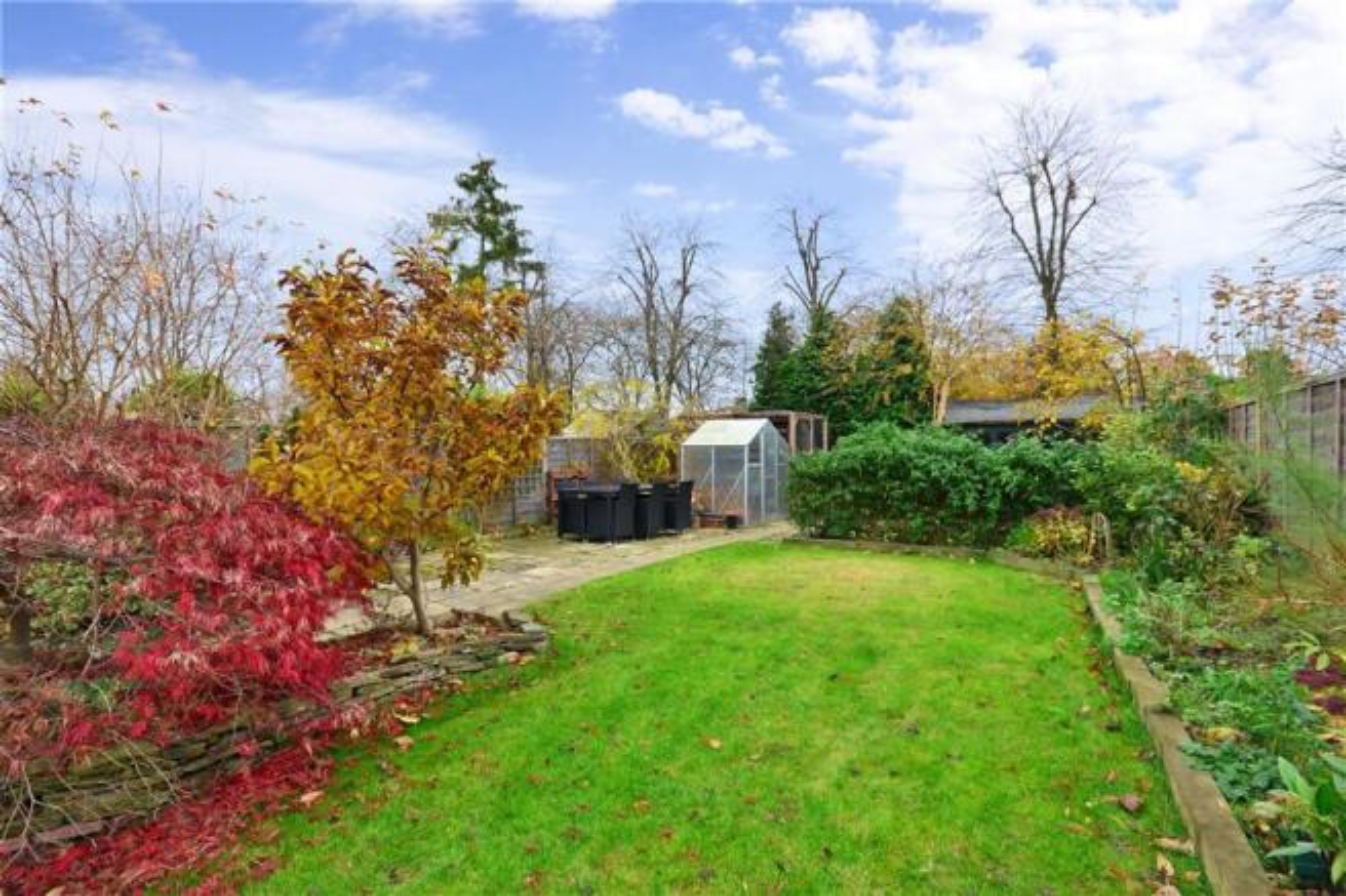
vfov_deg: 69.6
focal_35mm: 17
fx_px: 645
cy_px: 448
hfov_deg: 92.5
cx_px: 673
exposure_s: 1/30
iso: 200
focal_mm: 11.5
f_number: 10
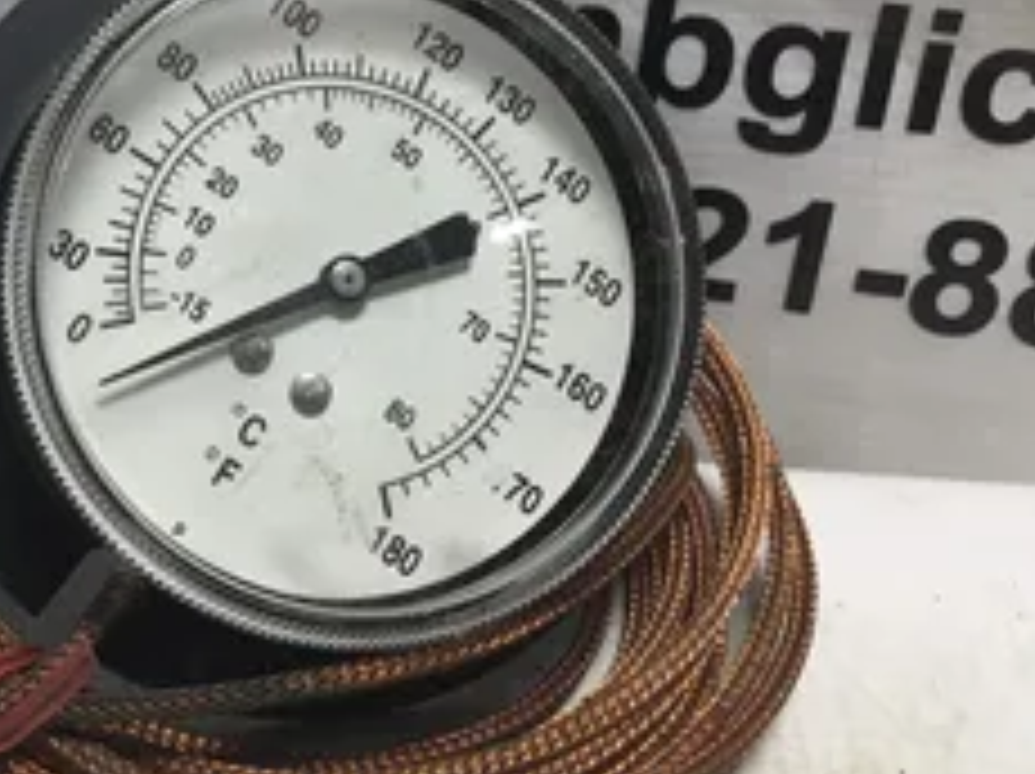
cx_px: 284
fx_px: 1613
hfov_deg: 35.0
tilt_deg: -31.2
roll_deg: -4.1
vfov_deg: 26.9
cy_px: 310
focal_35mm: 54
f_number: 2.4
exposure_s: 1/120
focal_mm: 3.3
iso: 25
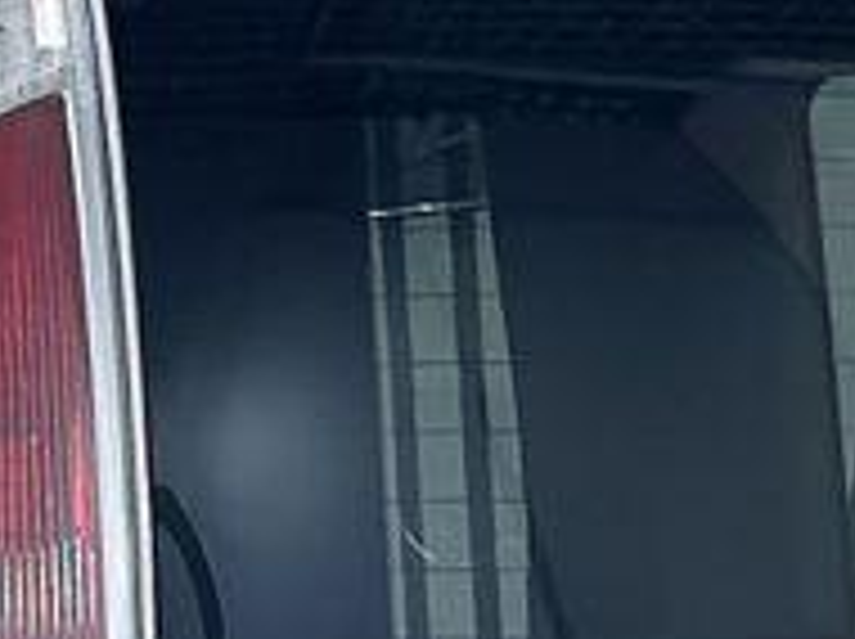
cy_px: 1624
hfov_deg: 5.4
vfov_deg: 4.0
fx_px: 8979
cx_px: -549
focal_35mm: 364
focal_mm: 6.86
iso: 125
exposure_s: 1/50
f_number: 1.78
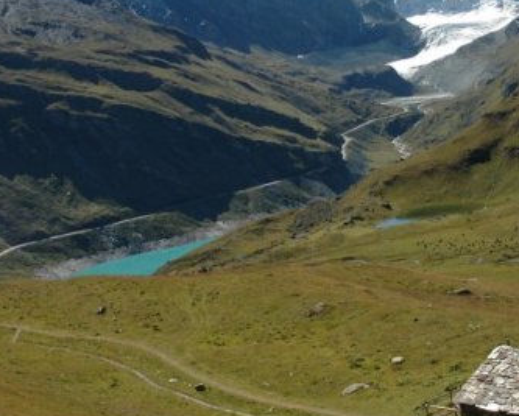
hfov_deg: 27.9
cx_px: 384
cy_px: 209
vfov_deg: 22.8
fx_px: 1030
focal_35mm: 67
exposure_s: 1/640
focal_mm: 22
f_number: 7.1
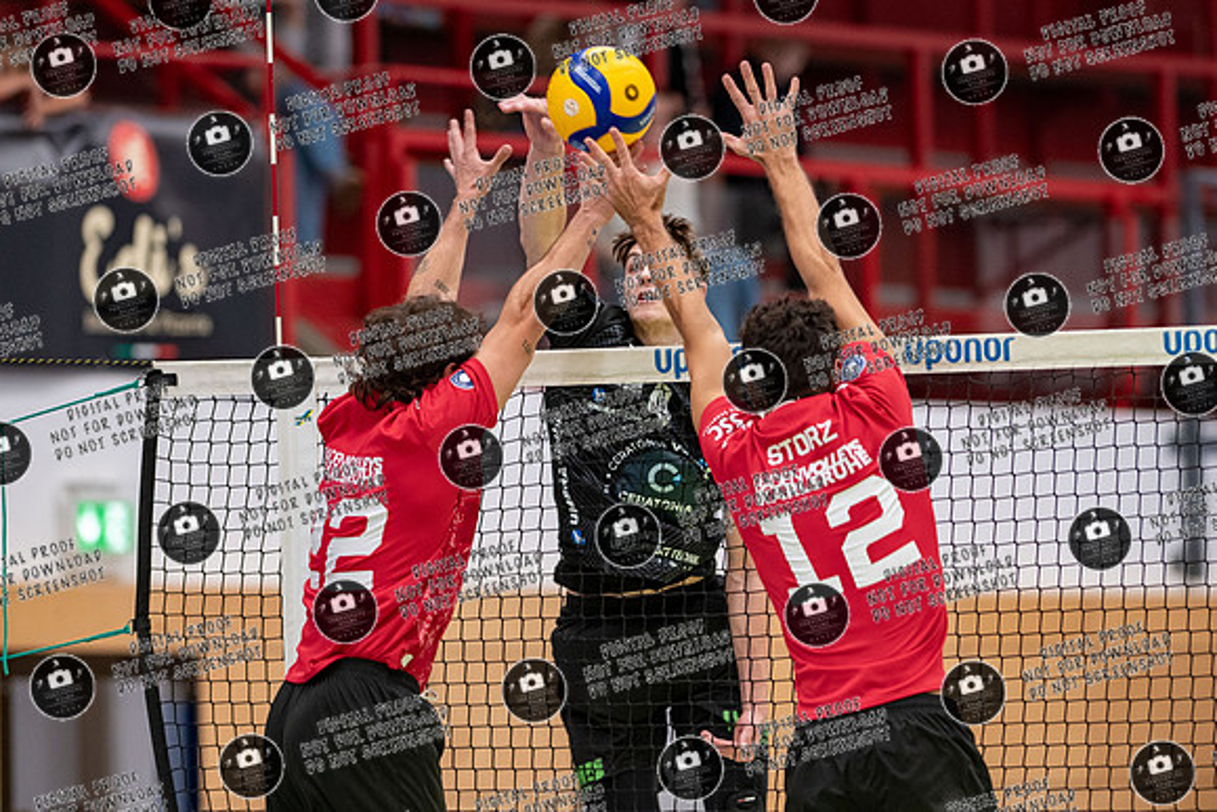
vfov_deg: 4.3
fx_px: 10863
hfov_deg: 6.4
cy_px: 424
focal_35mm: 321
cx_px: 610
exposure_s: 1/1000
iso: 2000
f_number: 3.5
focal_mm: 300
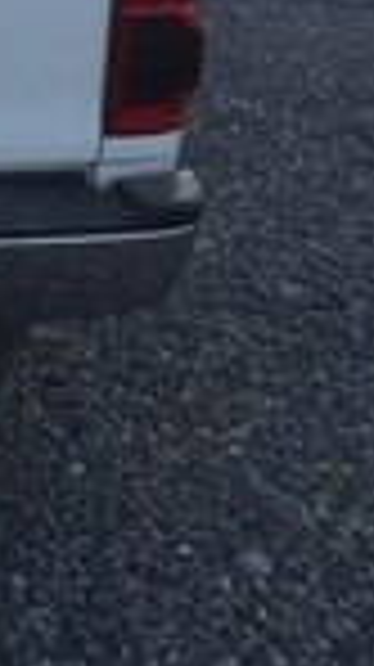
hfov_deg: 10.2
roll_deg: -0.3
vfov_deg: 19.6
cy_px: -9
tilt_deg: -9.4
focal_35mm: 106
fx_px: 1873
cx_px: -446
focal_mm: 4.15
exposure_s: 1/284
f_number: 2.2
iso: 32
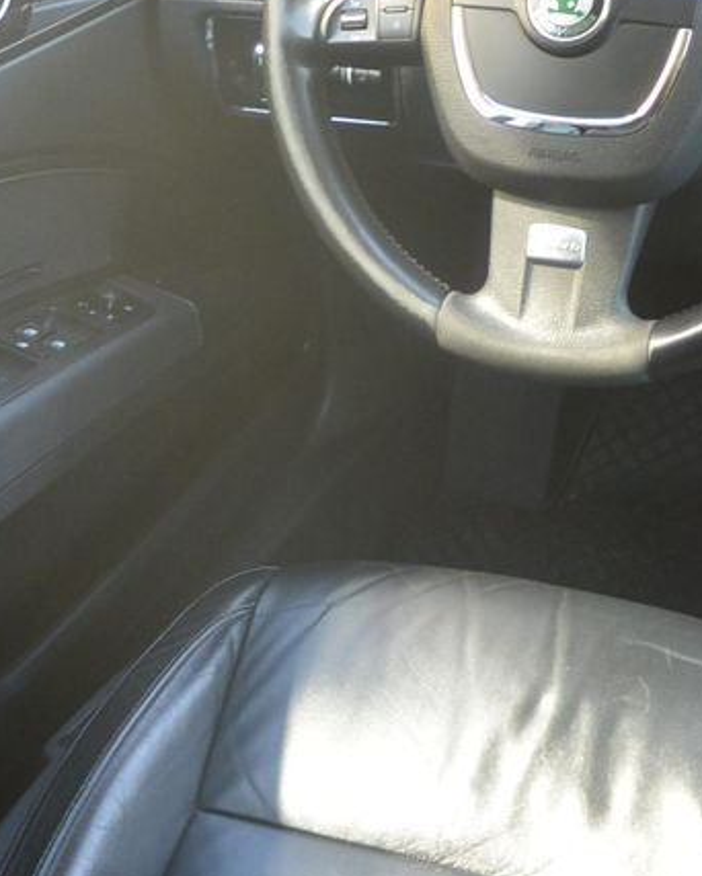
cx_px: 649
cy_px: 407
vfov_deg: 30.0
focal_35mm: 63
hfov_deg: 23.5
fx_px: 1635
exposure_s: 1/100
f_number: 3.5
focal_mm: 10.7
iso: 400
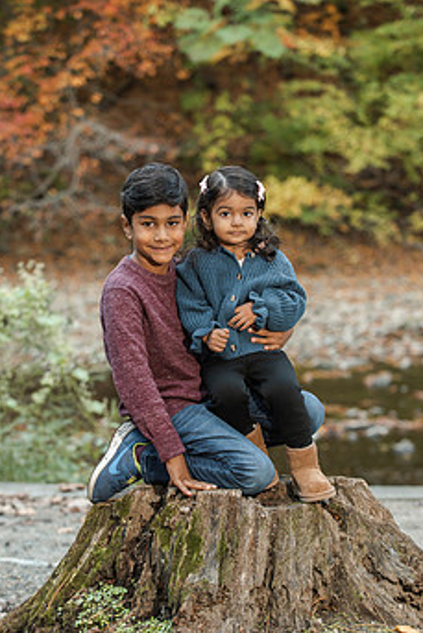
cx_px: 194
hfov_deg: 11.6
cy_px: 306
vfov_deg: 17.3
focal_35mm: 118
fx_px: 2077
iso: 640
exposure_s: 1/125
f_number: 4
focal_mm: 90
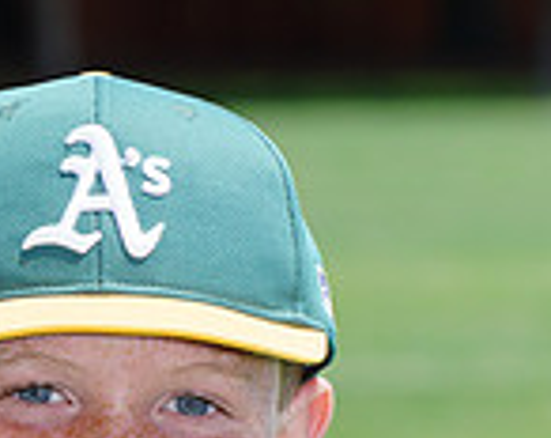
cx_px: 47
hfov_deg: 2.8
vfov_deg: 2.2
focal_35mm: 688
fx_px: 11190
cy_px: 850
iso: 200
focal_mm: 184
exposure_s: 1/200
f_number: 10
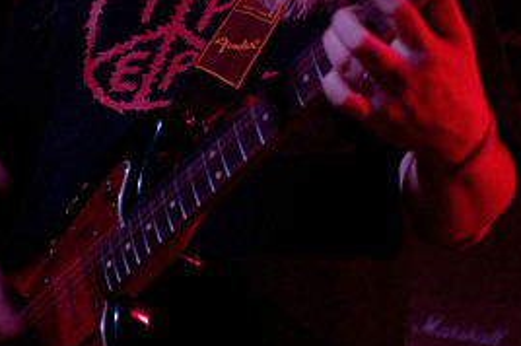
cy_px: -2
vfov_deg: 10.4
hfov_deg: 15.7
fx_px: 1894
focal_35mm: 131
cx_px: 273
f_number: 2.8
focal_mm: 52
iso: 1600
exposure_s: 1/40
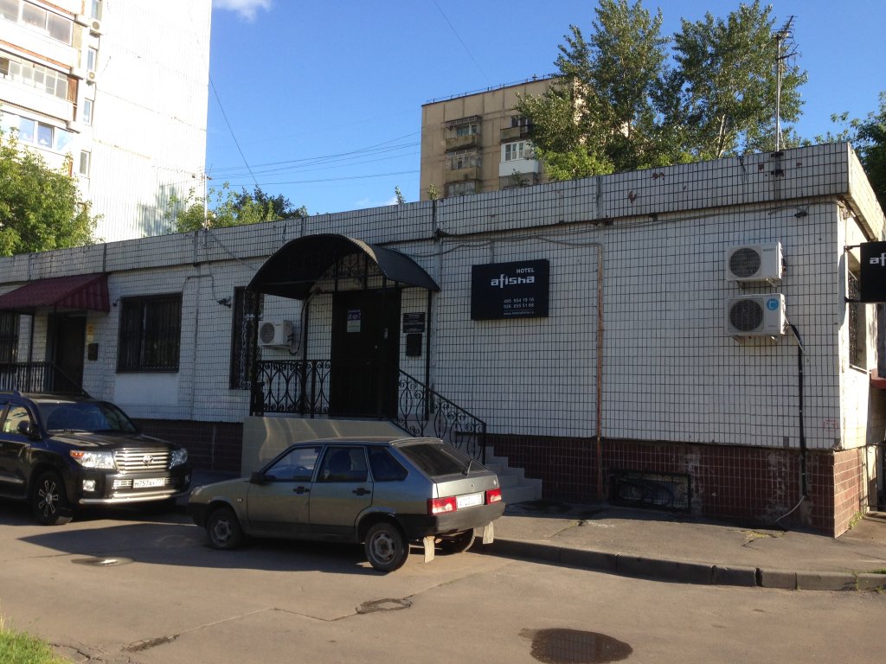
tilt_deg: +5.9
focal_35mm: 33
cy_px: 332
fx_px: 845
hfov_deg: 55.4
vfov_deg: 42.9
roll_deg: -2.2
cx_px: 443
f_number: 2.4
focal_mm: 4.12
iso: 50
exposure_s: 1/678
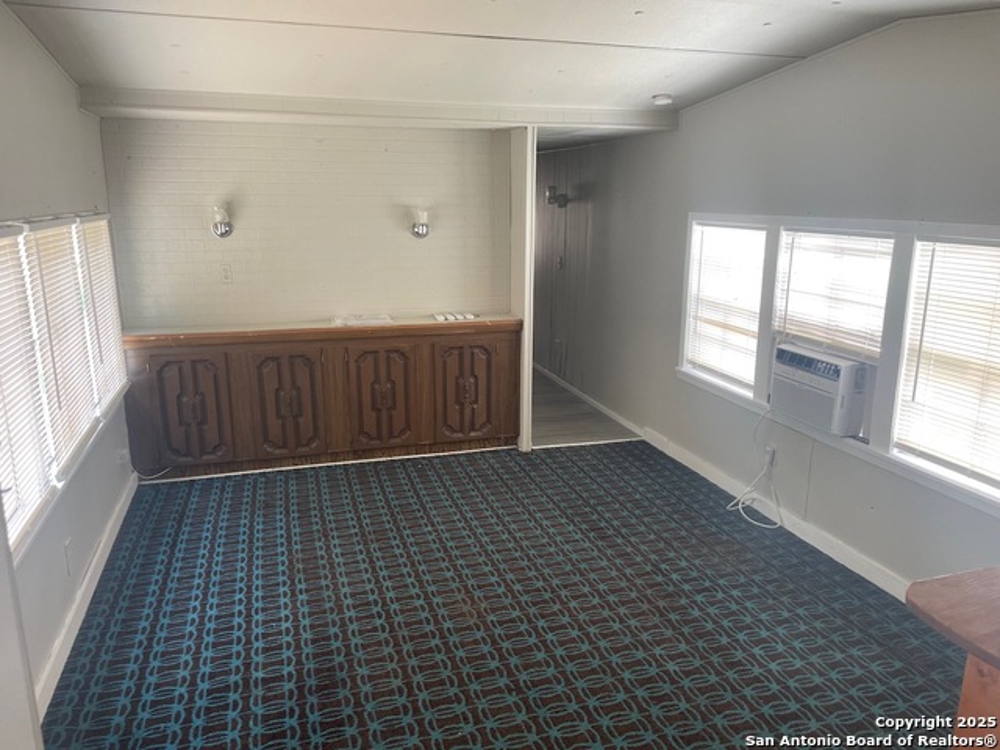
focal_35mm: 26
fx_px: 751
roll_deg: -0.1
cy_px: 375
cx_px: 500
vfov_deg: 53.1
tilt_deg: -13.5
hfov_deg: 67.3
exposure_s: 1/121
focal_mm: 4.2
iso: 100
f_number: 1.6
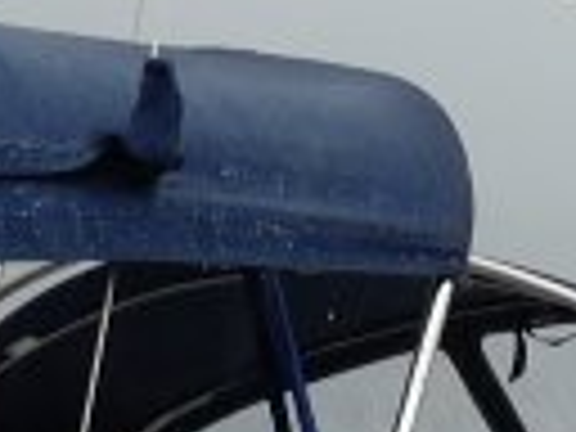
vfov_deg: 6.6
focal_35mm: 216
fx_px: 3594
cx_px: 472
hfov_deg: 9.1
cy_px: 927
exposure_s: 1/200
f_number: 4
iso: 100
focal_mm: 4.8
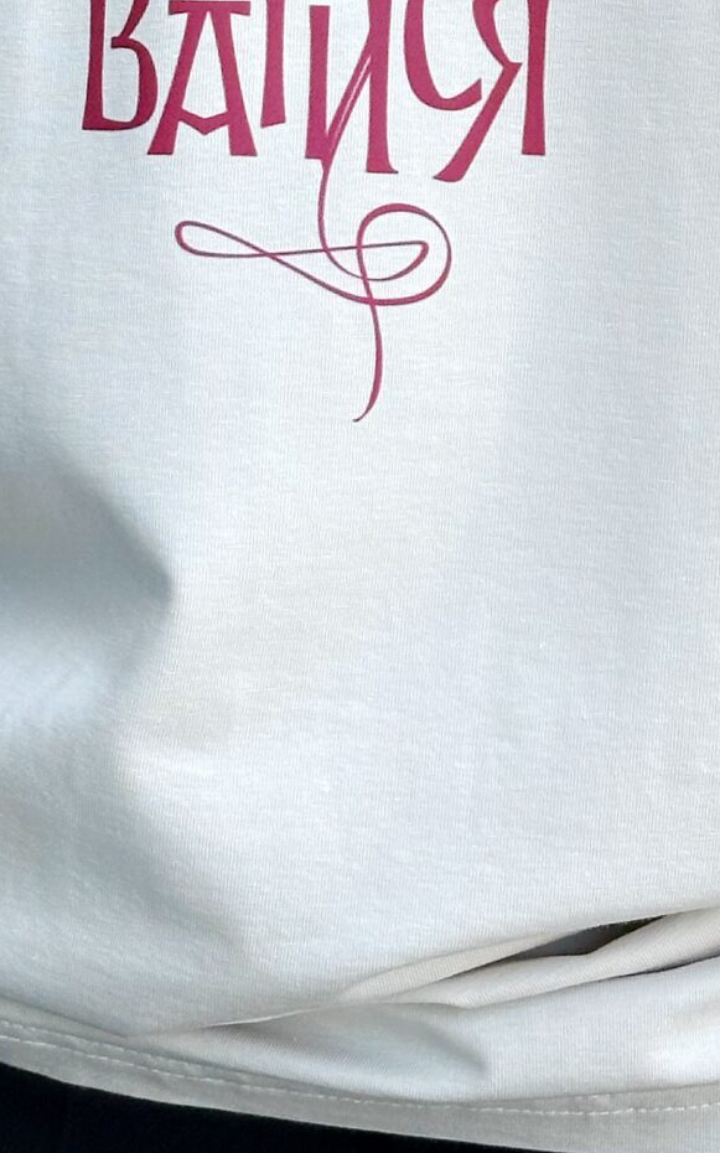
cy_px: -87
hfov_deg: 9.4
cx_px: 447
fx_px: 4397
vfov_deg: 14.6
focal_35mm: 140
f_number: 1.78
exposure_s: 1/1145
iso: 64
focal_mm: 6.86
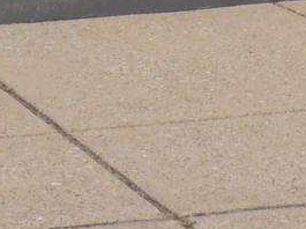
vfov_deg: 5.2
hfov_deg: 7.3
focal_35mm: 271
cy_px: -401
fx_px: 2392
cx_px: -29
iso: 100
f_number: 3.6
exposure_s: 1/1600
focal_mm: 6.2
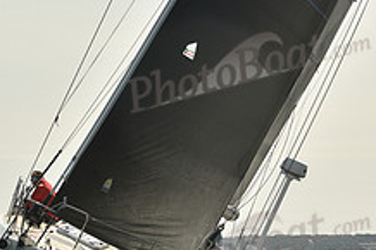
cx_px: 40
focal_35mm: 208
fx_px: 2171
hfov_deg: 9.9
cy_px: 182
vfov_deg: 6.6
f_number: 10
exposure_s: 1/800
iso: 250
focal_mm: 78
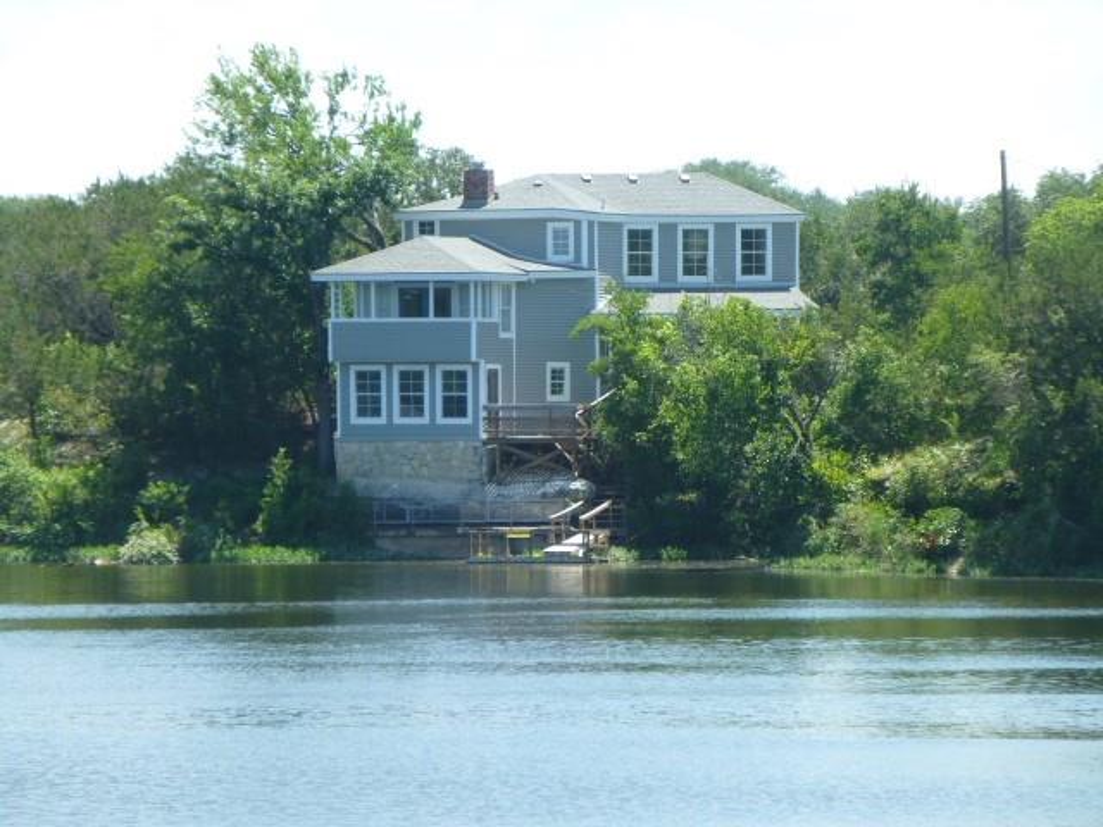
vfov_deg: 6.4
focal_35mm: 231
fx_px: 7361
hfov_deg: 8.6
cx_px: 552
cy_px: 414
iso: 100
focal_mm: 41.3
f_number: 5.6
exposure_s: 1/200
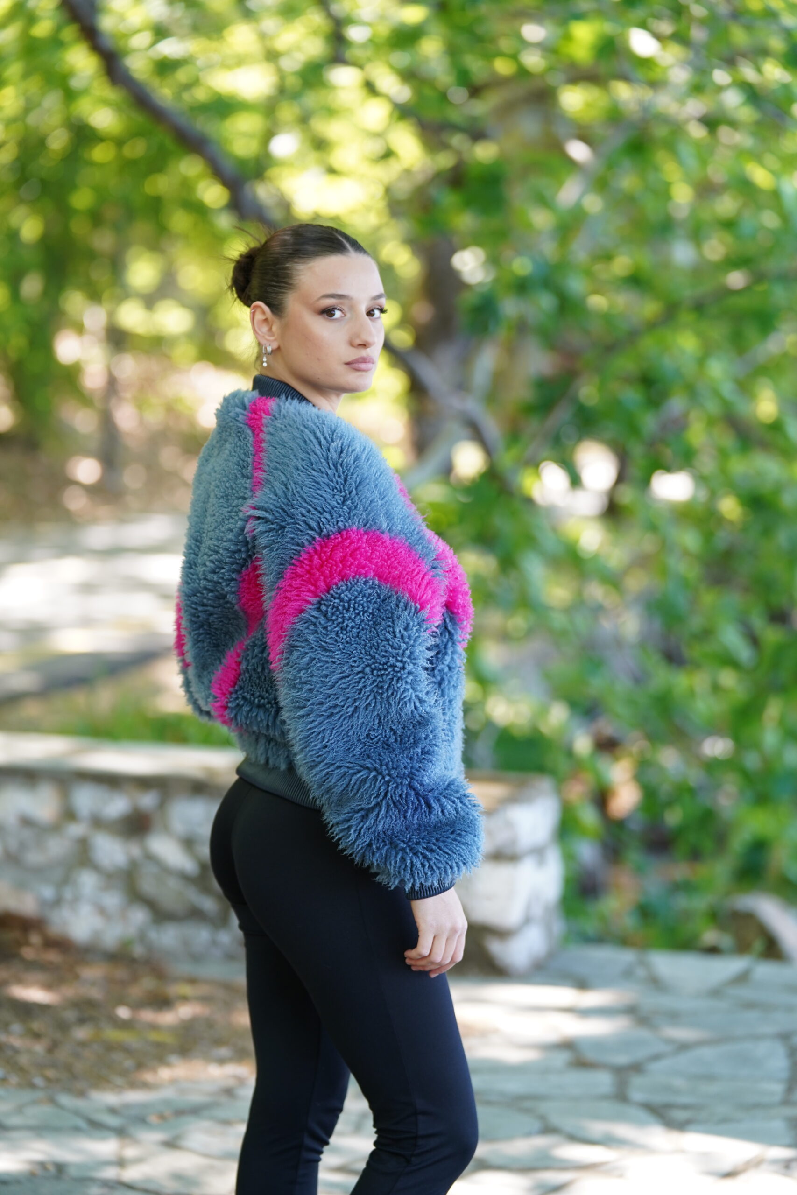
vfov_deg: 21.2
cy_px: 598
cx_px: 398
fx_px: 3187
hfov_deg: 14.3
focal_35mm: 96
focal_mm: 96
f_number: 2.8
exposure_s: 1/320
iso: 640
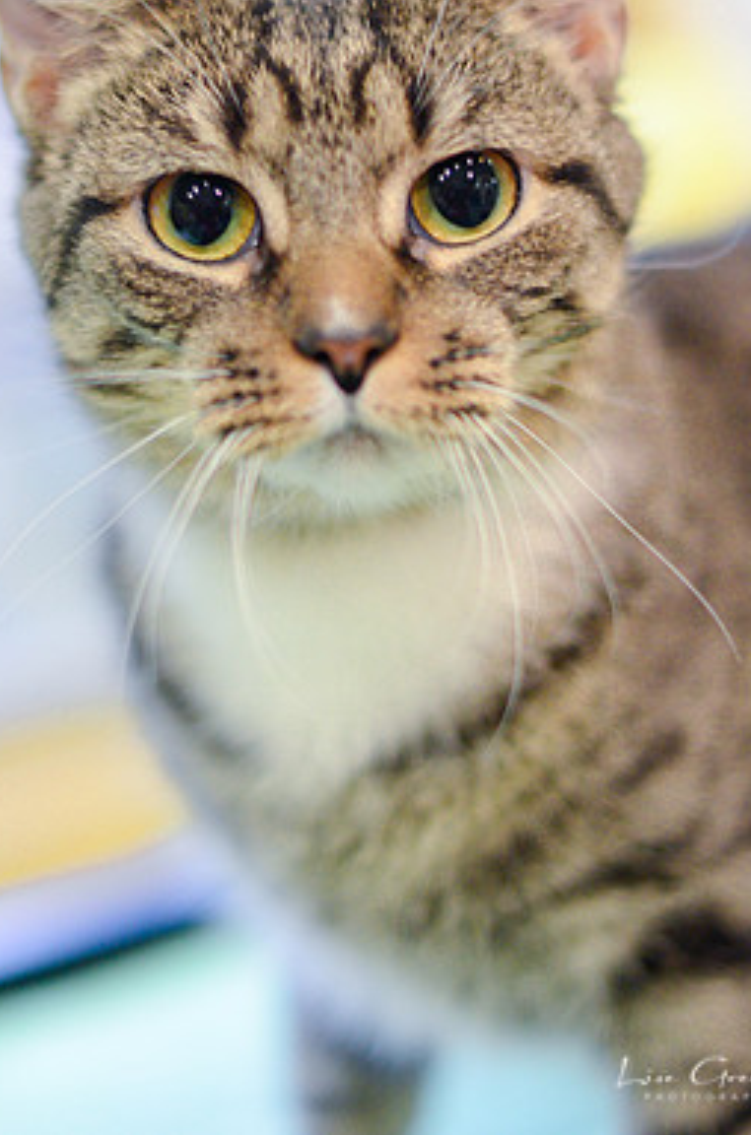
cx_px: 373
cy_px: 473
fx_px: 2768
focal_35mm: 88
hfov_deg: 15.4
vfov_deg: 23.2
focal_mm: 50
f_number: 1.8
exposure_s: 1/160
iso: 2000
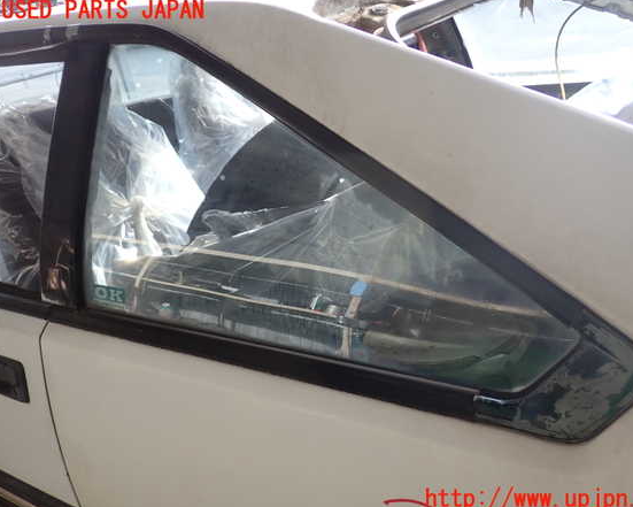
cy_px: 255
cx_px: 340
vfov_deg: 43.4
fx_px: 637
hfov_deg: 52.8
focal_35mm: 34
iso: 100
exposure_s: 1/160
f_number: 2.4
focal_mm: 5.79
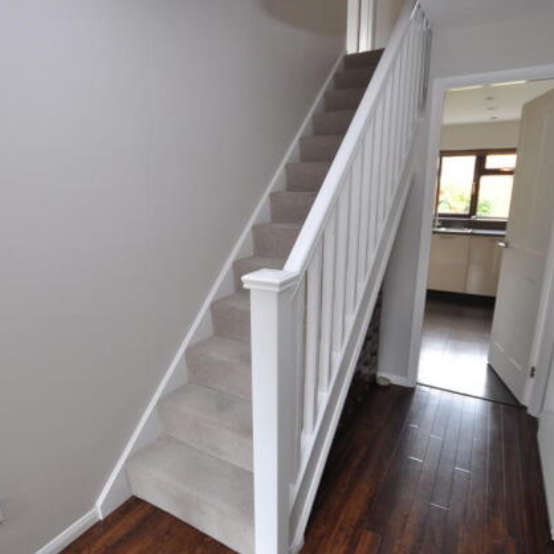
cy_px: 282
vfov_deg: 74.8
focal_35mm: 20
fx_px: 362
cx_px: 272
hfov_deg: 74.8
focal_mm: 10
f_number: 4.5
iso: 400
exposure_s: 1/80
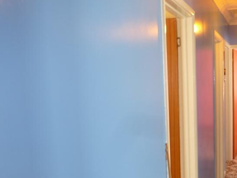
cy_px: 128
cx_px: 170
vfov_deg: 31.8
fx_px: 308
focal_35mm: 45
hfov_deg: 41.1
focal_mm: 4.3
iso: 100
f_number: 3.3
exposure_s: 1/8
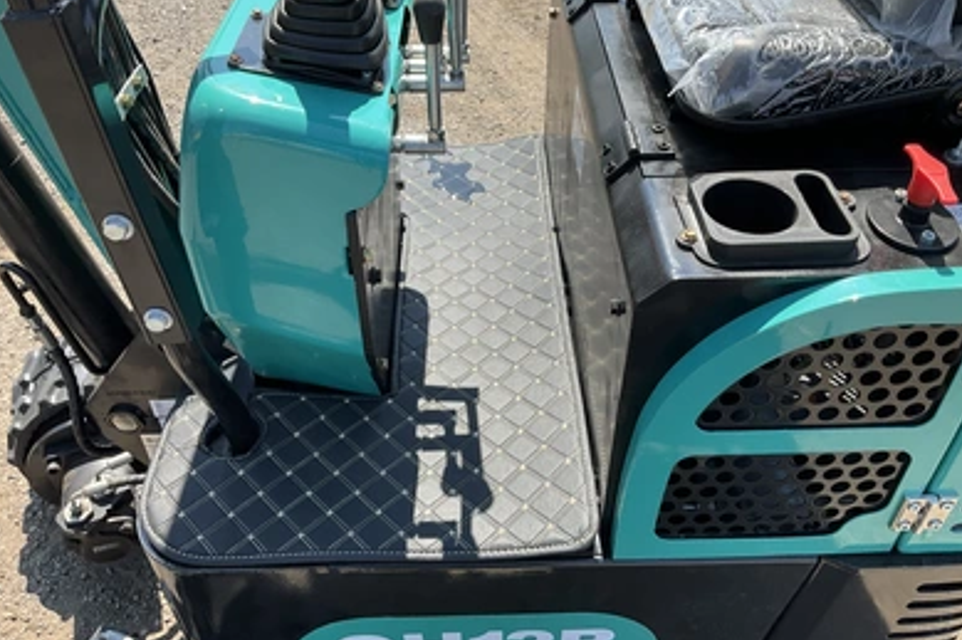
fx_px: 828
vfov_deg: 42.2
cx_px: 477
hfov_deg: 60.3
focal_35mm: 31
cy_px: 282
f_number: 1.8
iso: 25
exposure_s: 1/657
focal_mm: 3
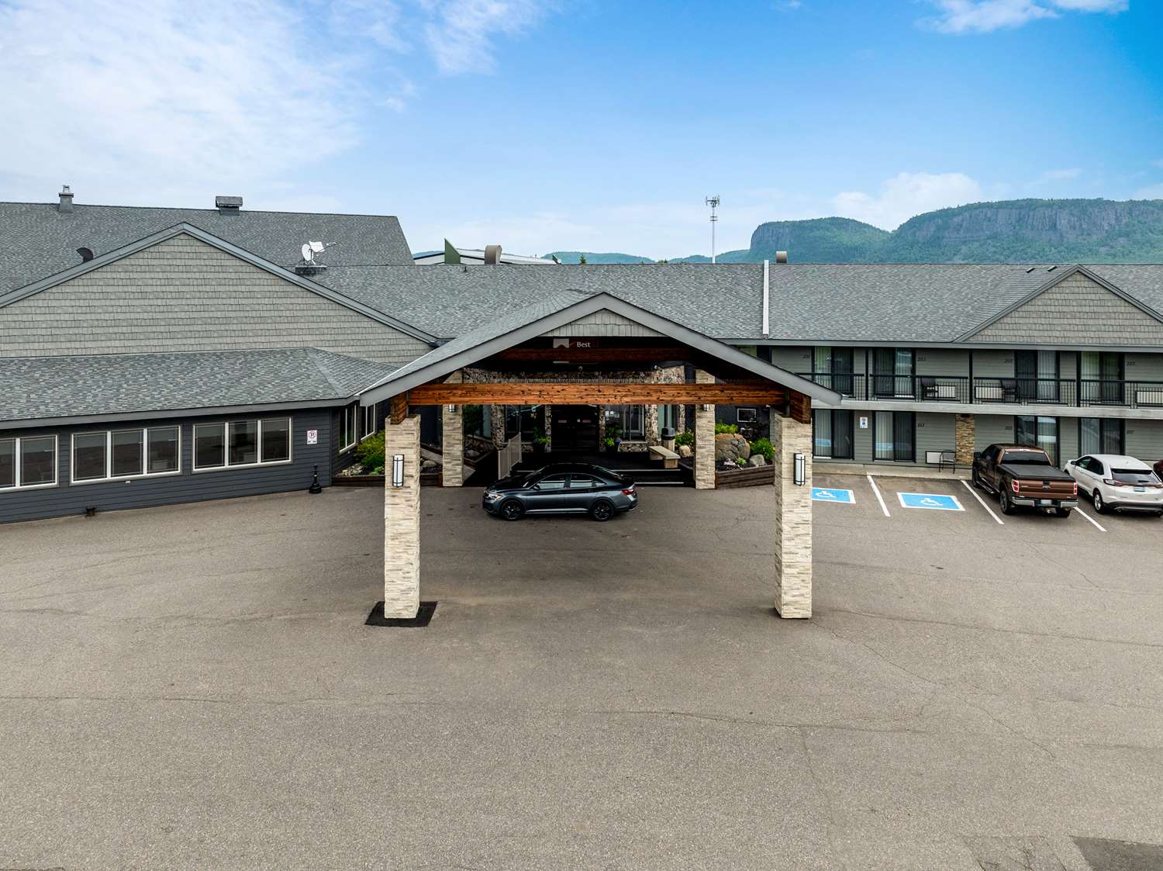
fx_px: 806
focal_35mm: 24
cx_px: 582
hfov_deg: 71.6
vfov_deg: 56.8
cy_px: 436
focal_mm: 12.29
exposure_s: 1/200
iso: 100
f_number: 2.8
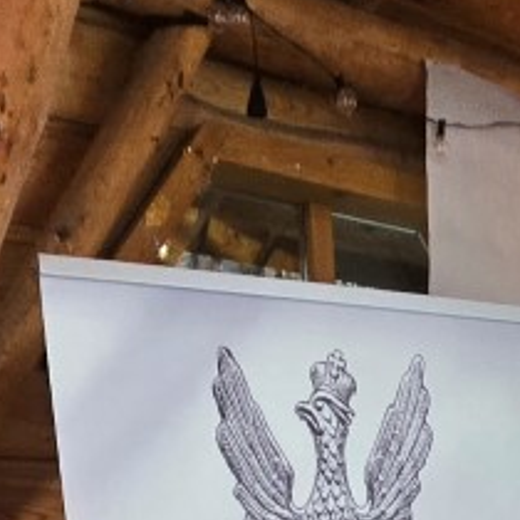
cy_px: 1195
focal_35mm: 56
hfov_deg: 30.4
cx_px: 183
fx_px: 952
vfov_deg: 16.1
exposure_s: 1/50.3
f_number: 2.2
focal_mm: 2.2
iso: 320
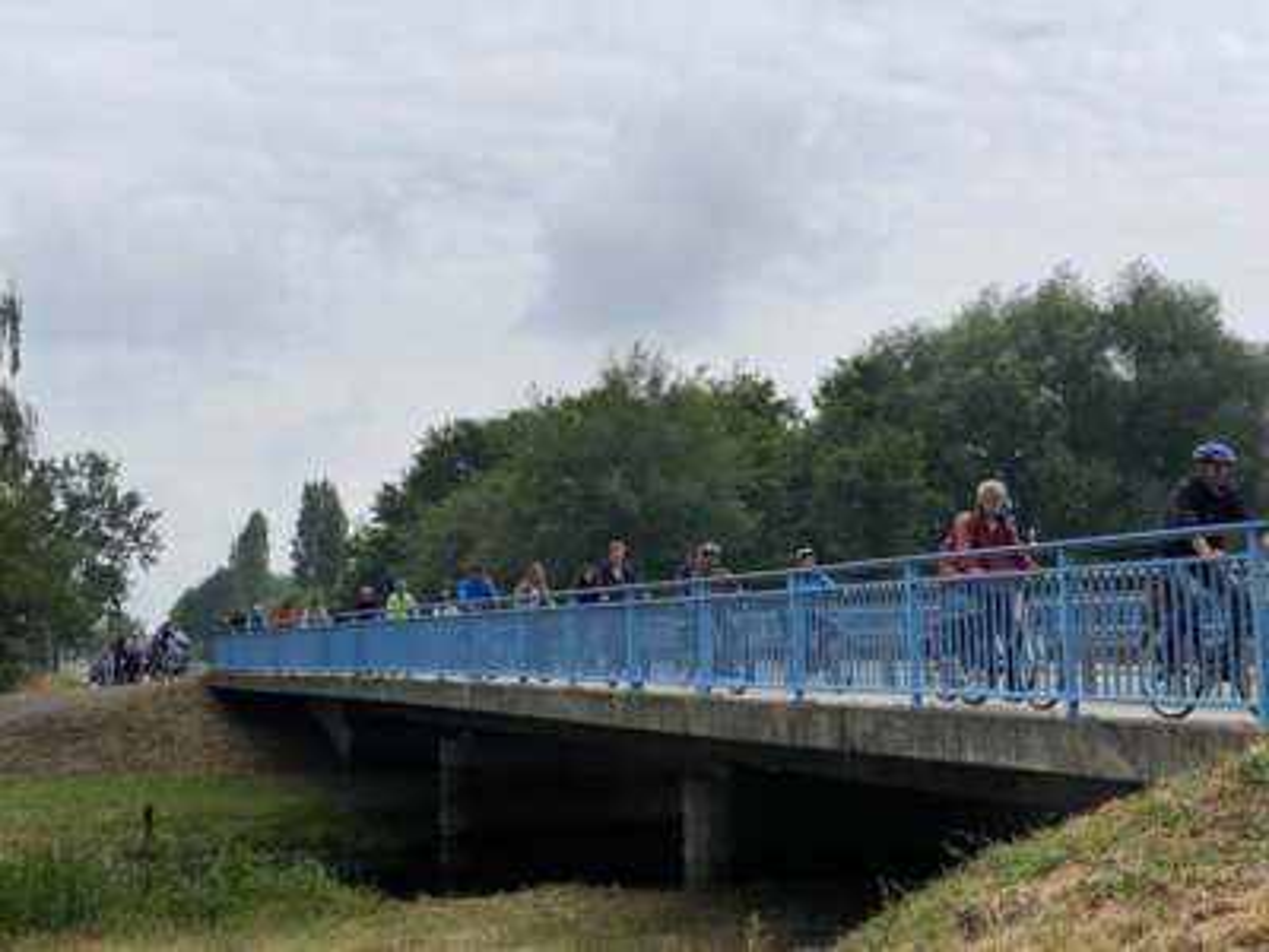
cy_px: 476
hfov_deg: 36.8
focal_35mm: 52
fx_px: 1906
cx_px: 634
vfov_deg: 28.0
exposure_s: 1/2283
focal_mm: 6
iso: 20
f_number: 2
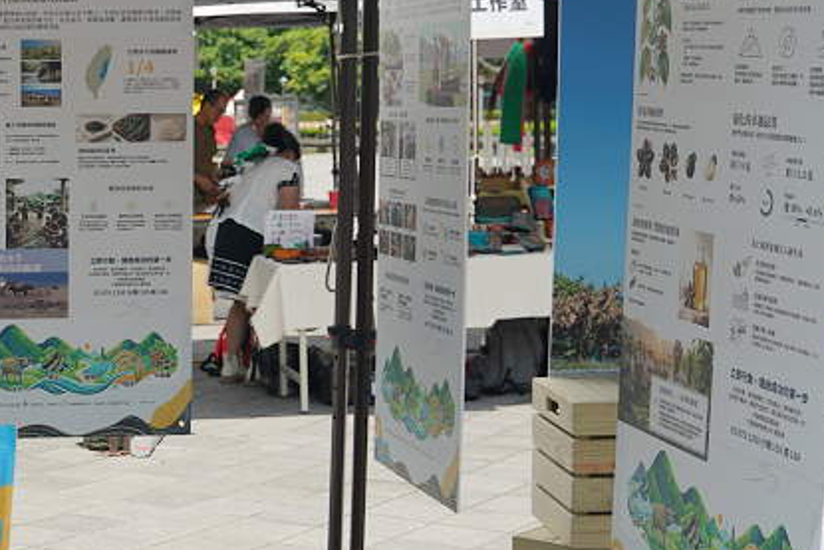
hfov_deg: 22.5
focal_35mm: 81
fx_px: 1855
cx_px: -242
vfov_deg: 16.9
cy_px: 276
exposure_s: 1/320
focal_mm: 28
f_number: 5.6
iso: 100
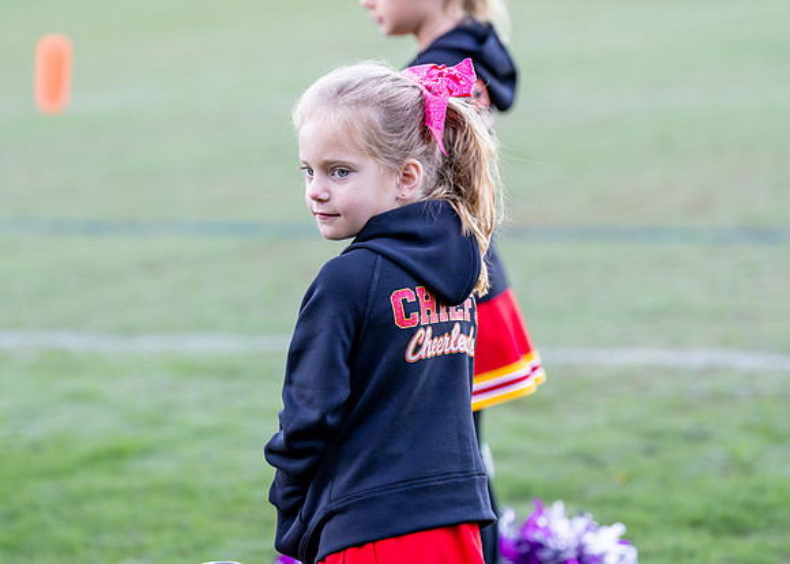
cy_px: 257
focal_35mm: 140
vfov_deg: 10.2
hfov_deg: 14.3
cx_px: 358
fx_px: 3146
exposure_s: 1/1250
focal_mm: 105
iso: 1600
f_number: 2.8
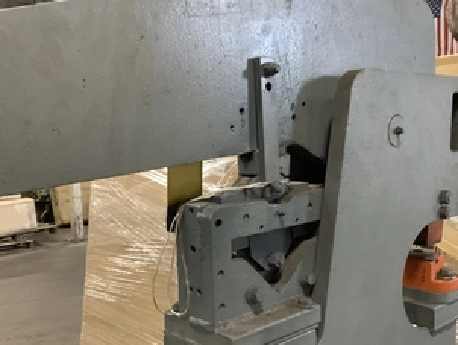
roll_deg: +1.3
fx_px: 543
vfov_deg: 35.0
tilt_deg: -8.7
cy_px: 213
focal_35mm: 41
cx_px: 238
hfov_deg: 45.7
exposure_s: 1/30
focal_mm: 3.3
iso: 320
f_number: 2.4
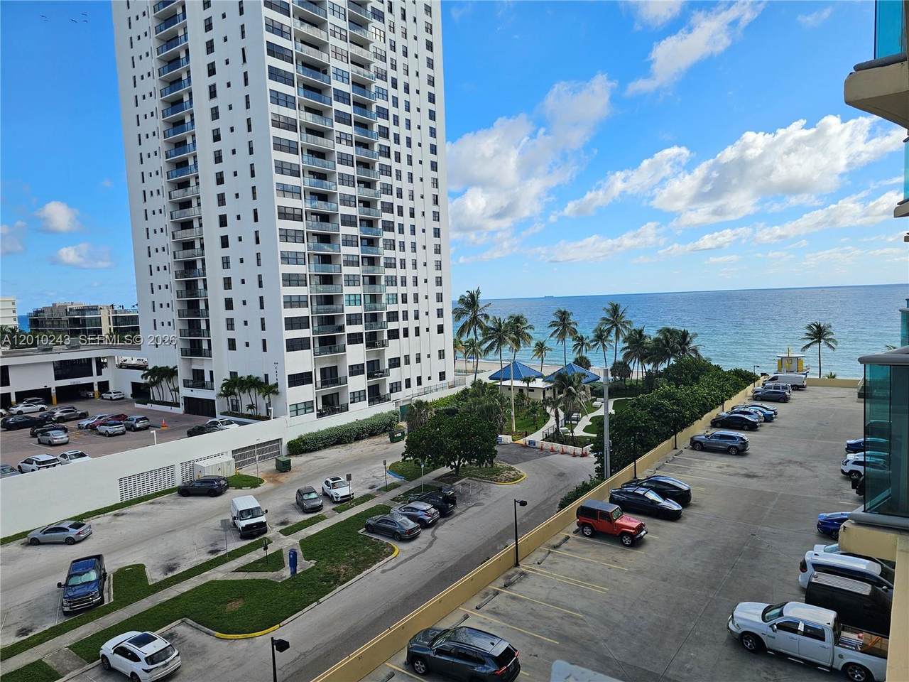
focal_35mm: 23
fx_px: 604
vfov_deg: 58.9
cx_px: 454
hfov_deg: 73.9
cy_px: 341
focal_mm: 6.3
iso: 10
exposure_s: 1/843
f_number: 1.7
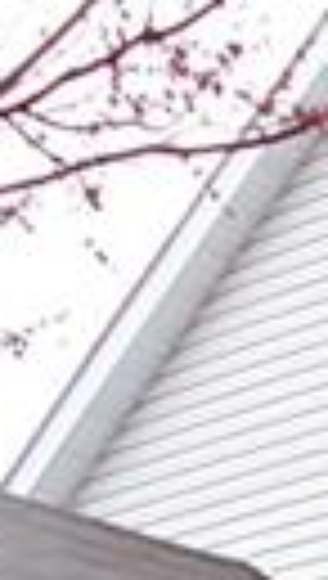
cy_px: 976
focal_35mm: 189
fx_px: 2909
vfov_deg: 10.8
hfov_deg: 6.1
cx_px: 903
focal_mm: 6
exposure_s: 1/125
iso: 80
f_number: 2.8
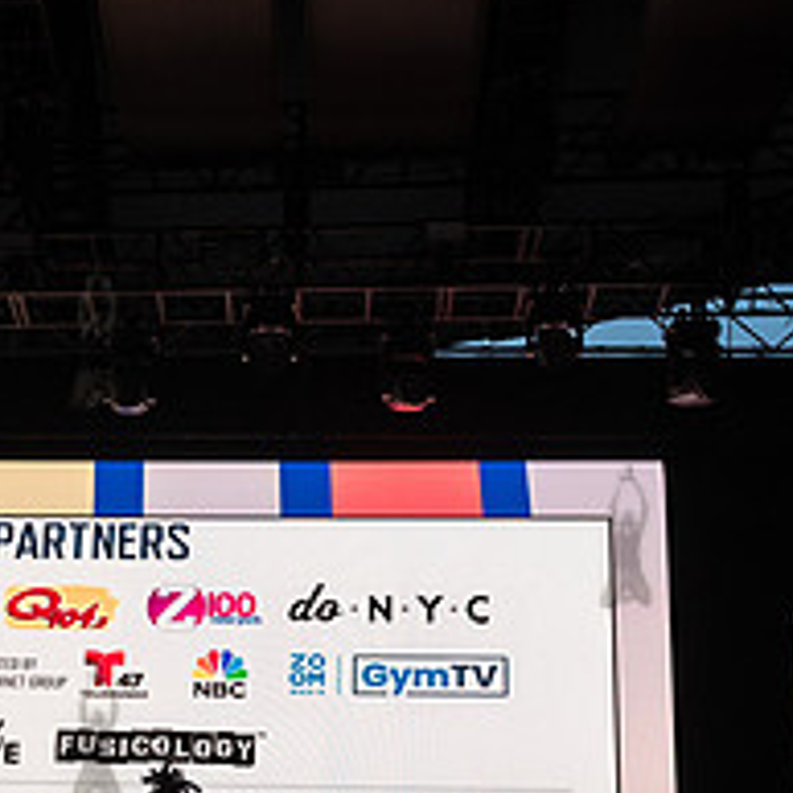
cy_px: 733
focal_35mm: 79
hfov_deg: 21.5
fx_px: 2048
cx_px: 95
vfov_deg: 21.4
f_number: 3.5
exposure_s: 1/1250
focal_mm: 31
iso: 1000
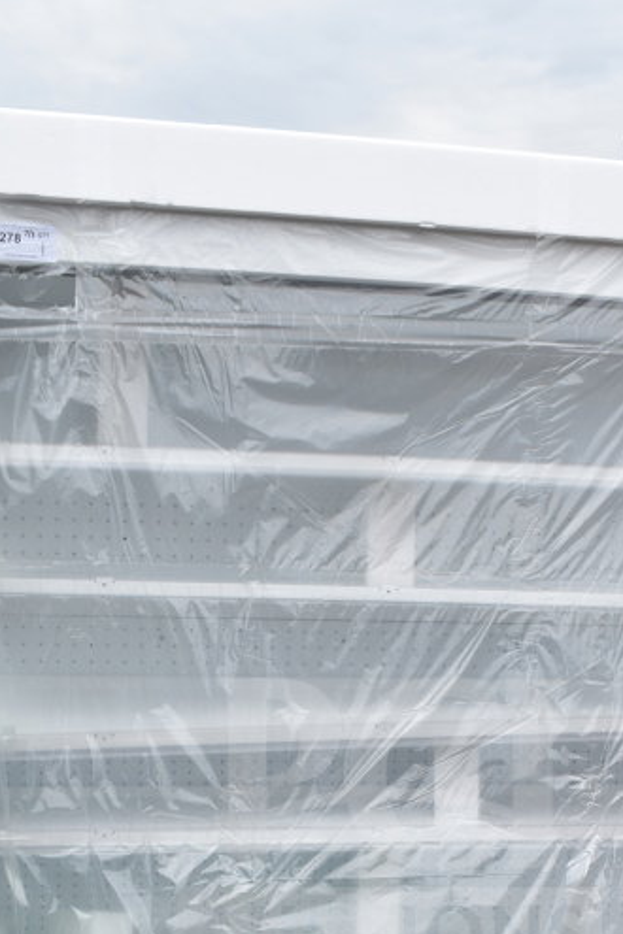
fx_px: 1583
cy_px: 827
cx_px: 389
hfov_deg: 22.2
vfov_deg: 31.5
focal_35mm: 61
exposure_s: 1/250
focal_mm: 22
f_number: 8
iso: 200
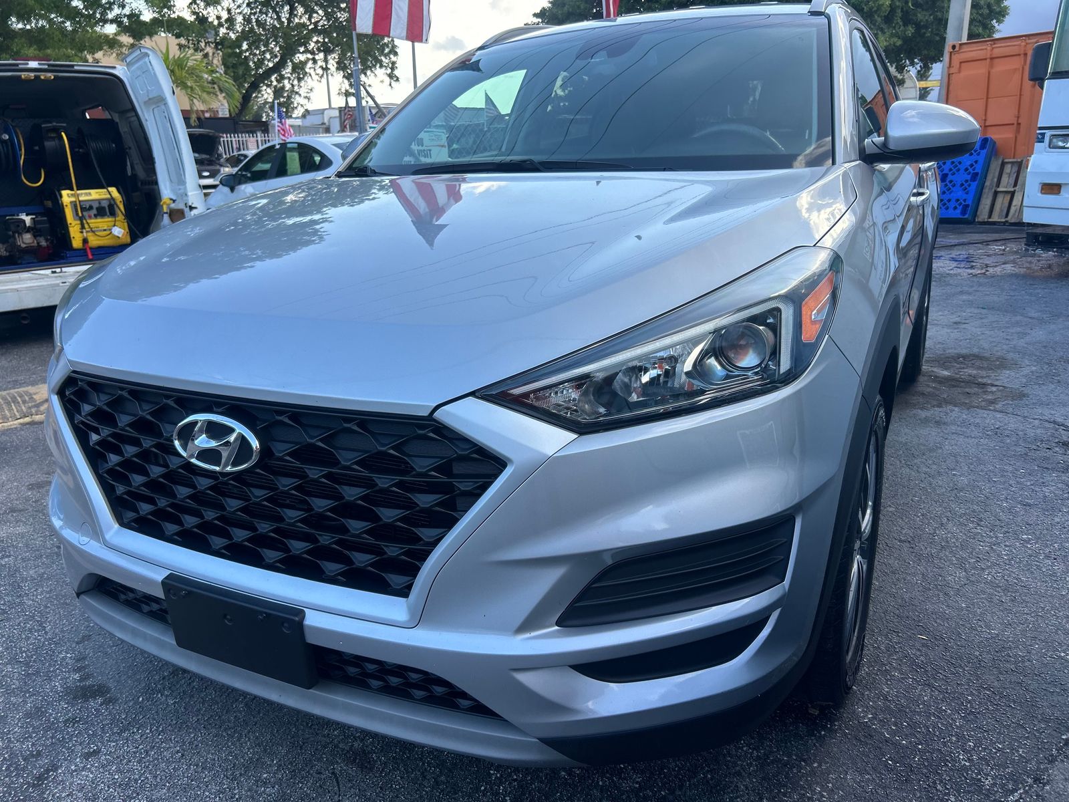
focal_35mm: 26
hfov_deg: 67.3
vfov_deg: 53.1
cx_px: 534
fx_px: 803
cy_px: 401
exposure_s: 1/572
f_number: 1.5
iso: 50
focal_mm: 5.7
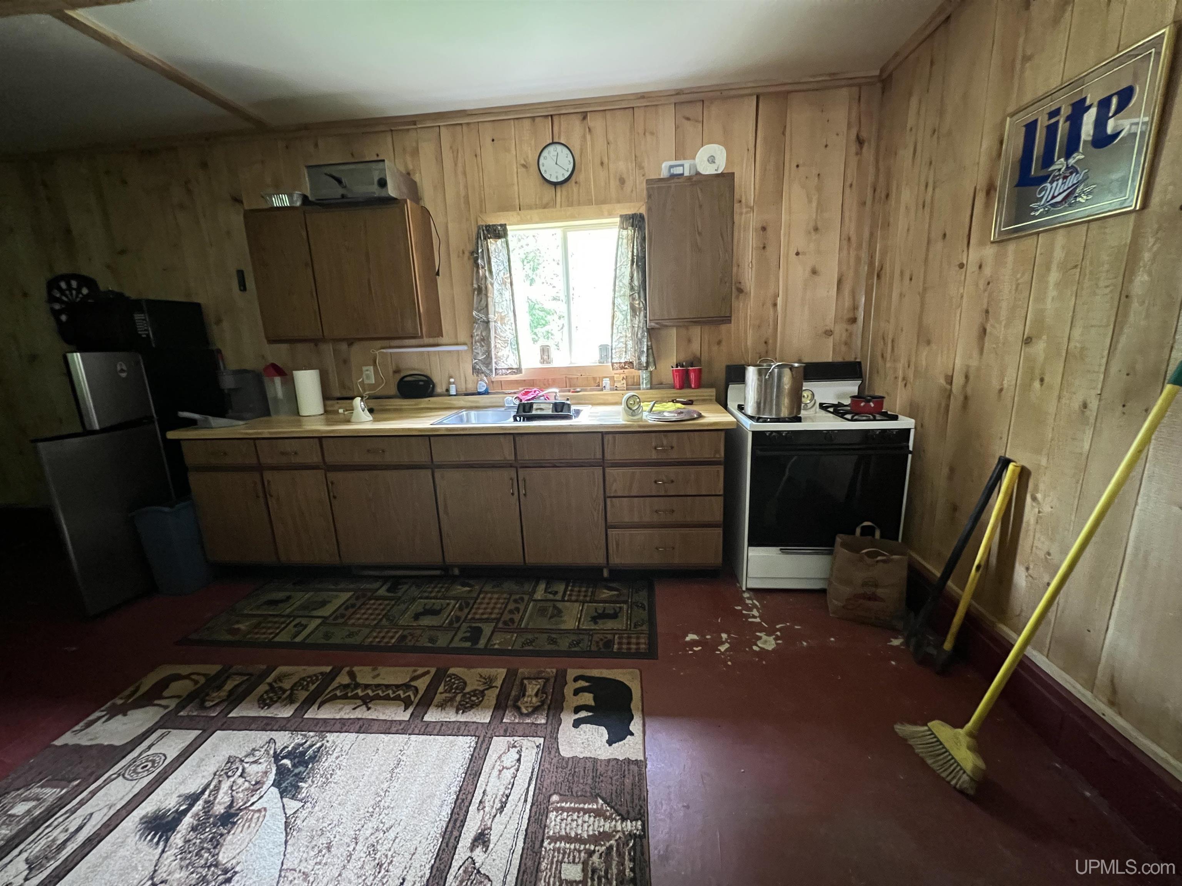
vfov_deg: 89.9
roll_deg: +2.0
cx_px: 591
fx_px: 444
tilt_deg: -13.2
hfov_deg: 106.2
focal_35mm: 13
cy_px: 443
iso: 1000
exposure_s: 1/50
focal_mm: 1.57
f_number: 1.8
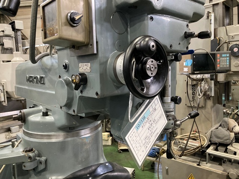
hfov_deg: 63.4
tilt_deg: -4.6
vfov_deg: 49.7
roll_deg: +3.3
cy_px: 90
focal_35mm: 28
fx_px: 193
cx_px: 120
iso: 250
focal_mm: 3.99
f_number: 1.8
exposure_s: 1/60
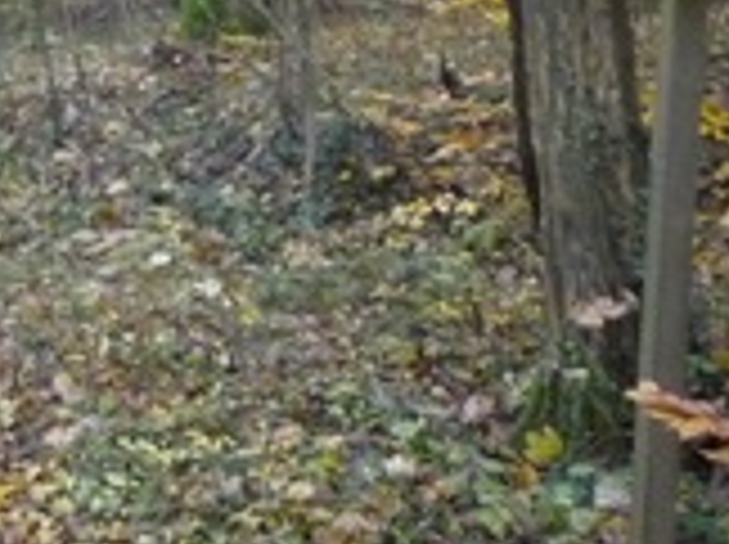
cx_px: -243
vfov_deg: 15.3
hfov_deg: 19.0
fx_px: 1998
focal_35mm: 95
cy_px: 31
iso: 500
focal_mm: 5.2
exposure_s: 1/60
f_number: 3.3
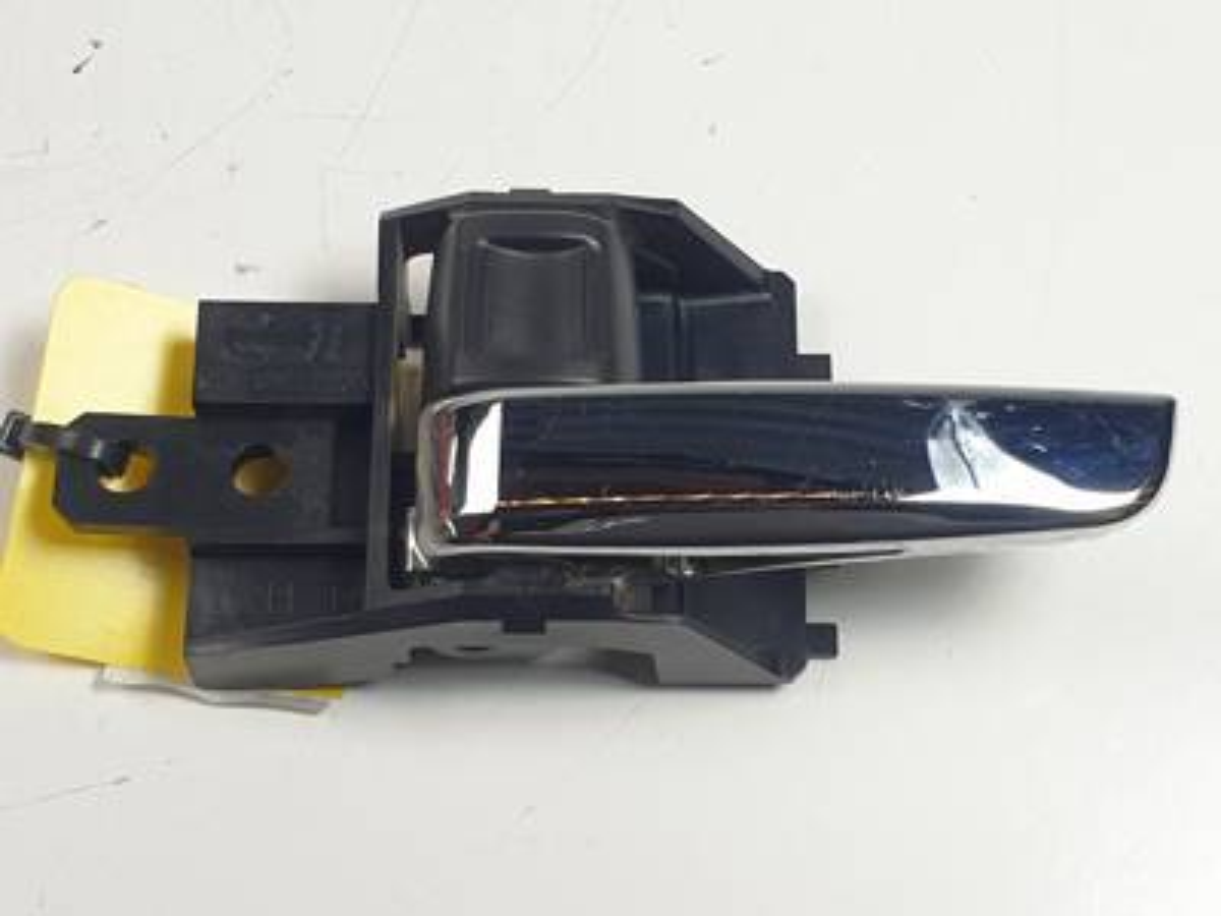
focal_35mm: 26
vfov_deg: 53.1
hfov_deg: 67.3
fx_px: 917
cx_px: 610
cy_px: 458
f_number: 2.4
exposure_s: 1/151
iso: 50
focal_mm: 4.3
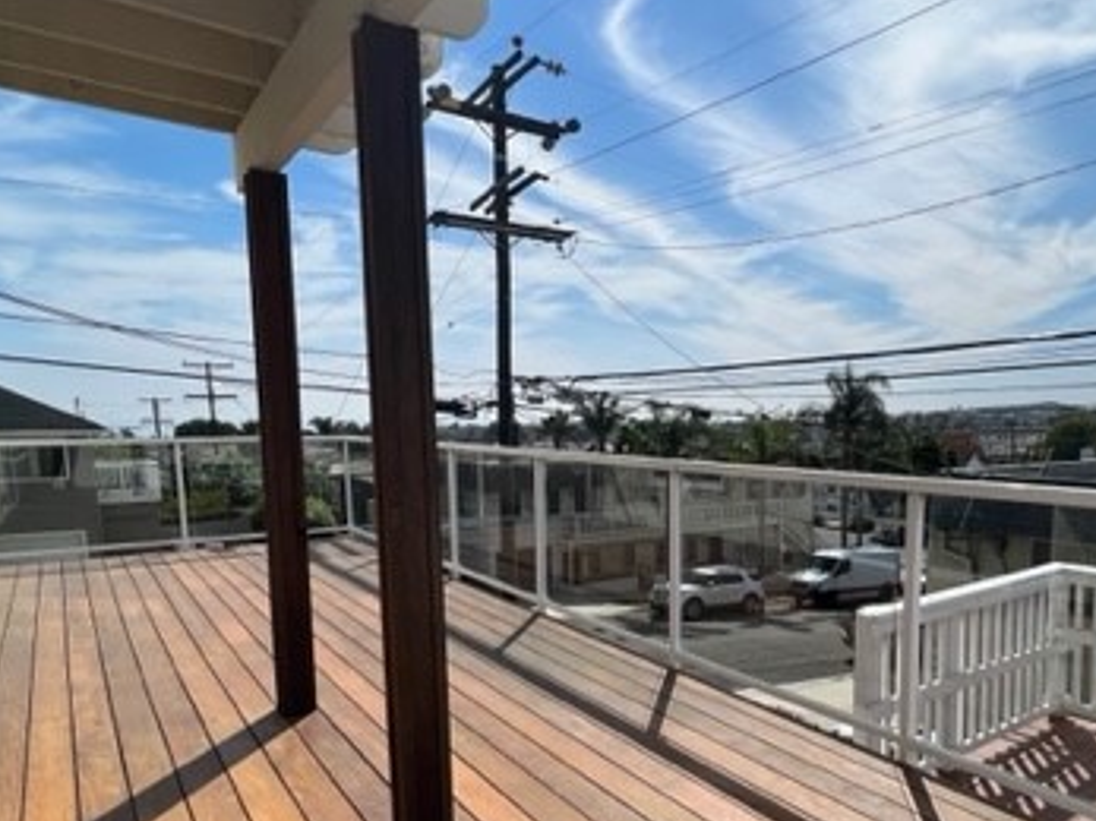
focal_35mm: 24
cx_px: 726
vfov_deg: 55.9
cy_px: 527
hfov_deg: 69.7
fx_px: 760
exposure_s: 1/3650
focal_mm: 1.57
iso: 32
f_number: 1.8
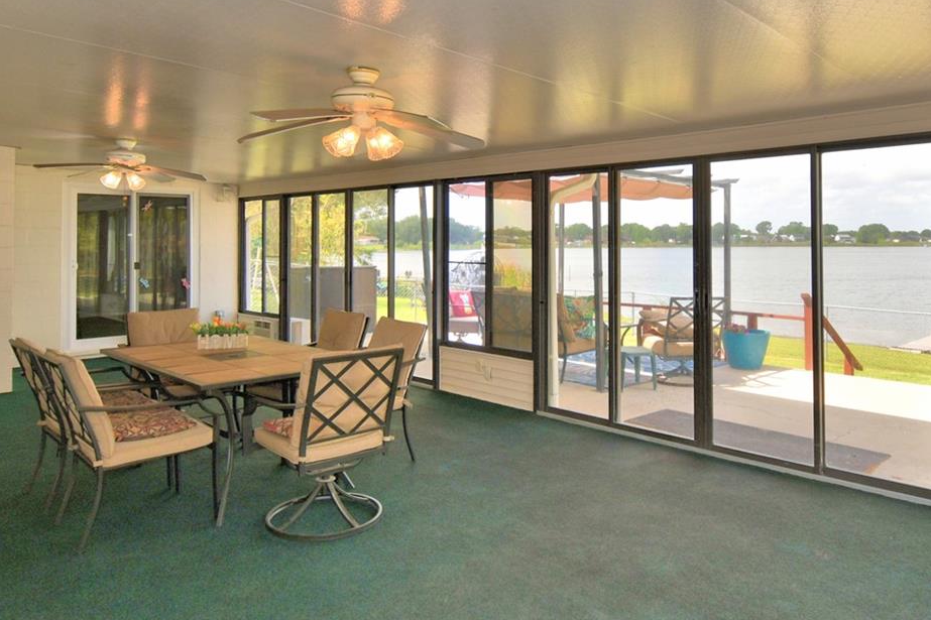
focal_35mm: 26
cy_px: 222
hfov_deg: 69.1
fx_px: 672
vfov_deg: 48.9
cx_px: 532
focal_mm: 10
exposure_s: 1/125
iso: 100
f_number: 4.5
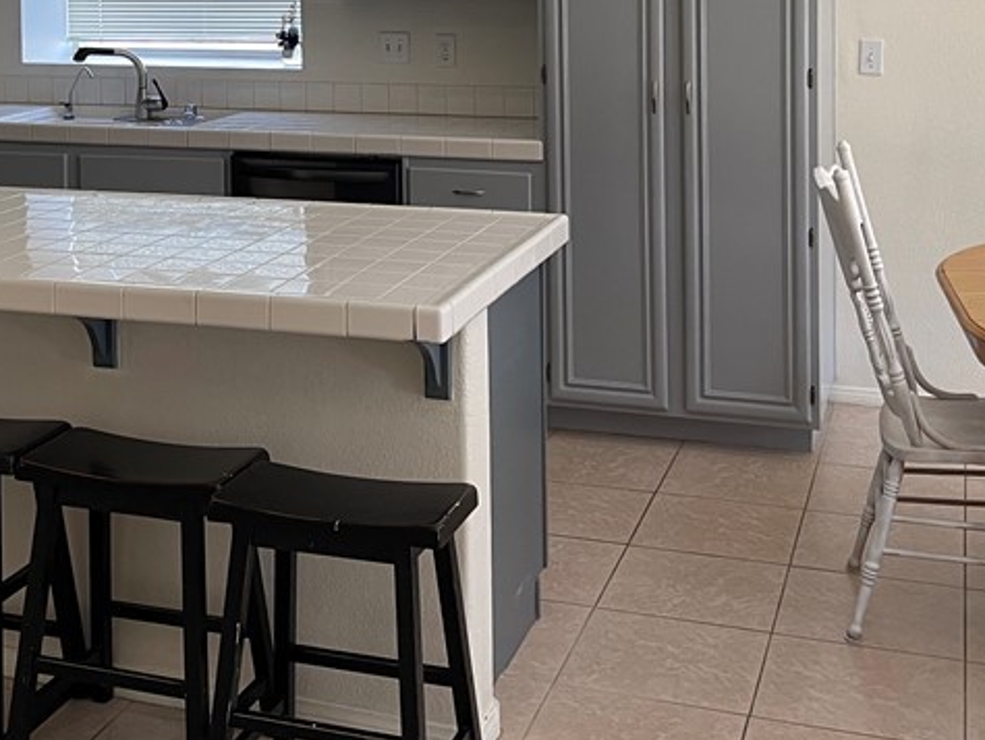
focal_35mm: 56
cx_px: 353
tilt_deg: -3.0
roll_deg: +0.9
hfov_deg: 34.1
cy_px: 31
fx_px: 1595
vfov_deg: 25.1
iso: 125
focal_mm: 5.1
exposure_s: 1/94
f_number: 1.6
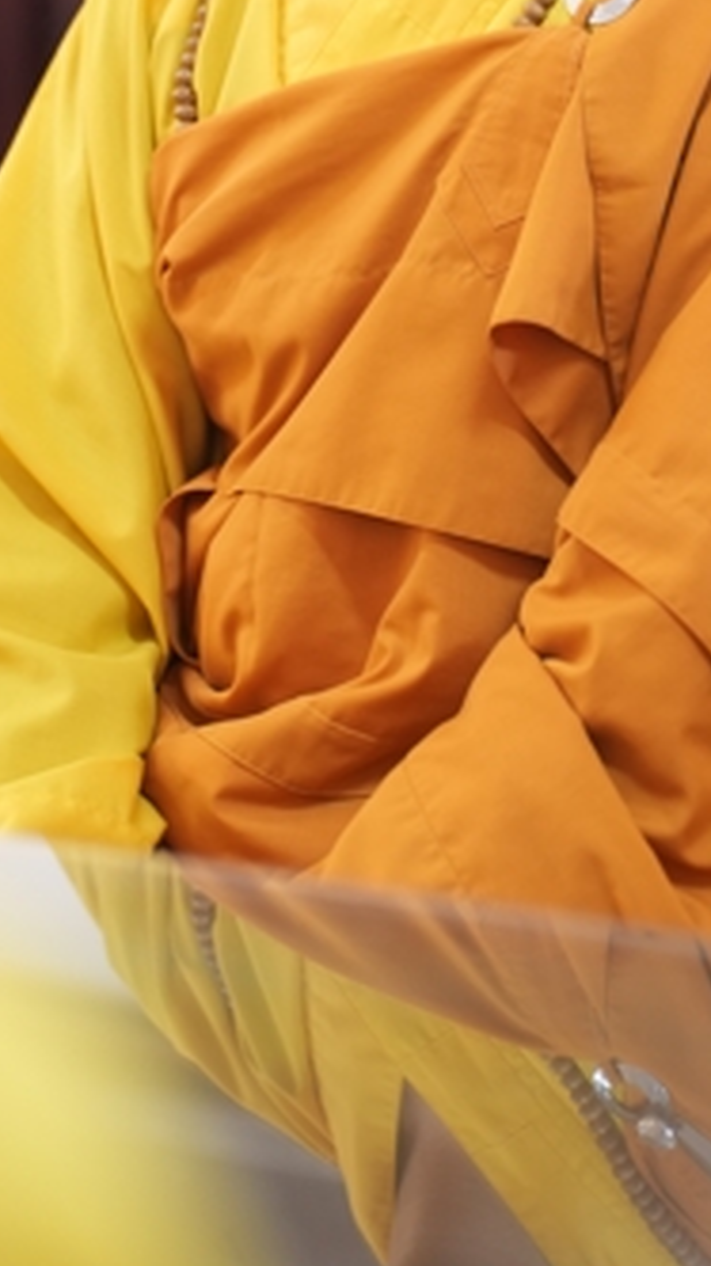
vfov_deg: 9.9
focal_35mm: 217
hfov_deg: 5.6
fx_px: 7282
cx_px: 298
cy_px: 65
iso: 1000
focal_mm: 106
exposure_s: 1/80
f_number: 2.8
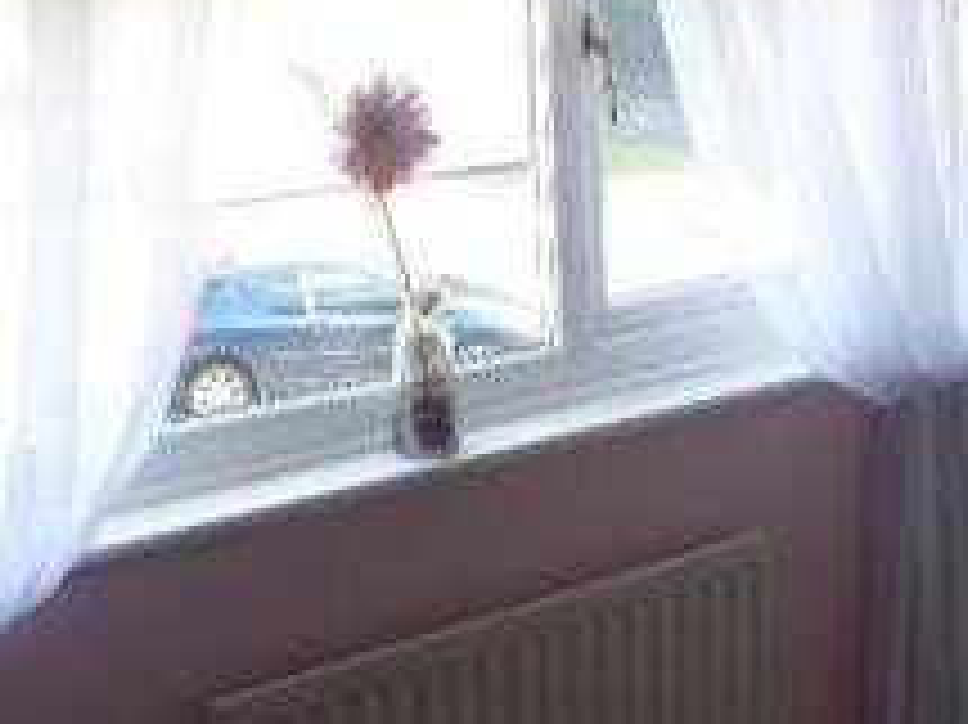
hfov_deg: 29.8
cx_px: 556
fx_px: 1817
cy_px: 214
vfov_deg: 22.4
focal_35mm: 65
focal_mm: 4.3
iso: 80
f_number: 3.1
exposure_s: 1/45
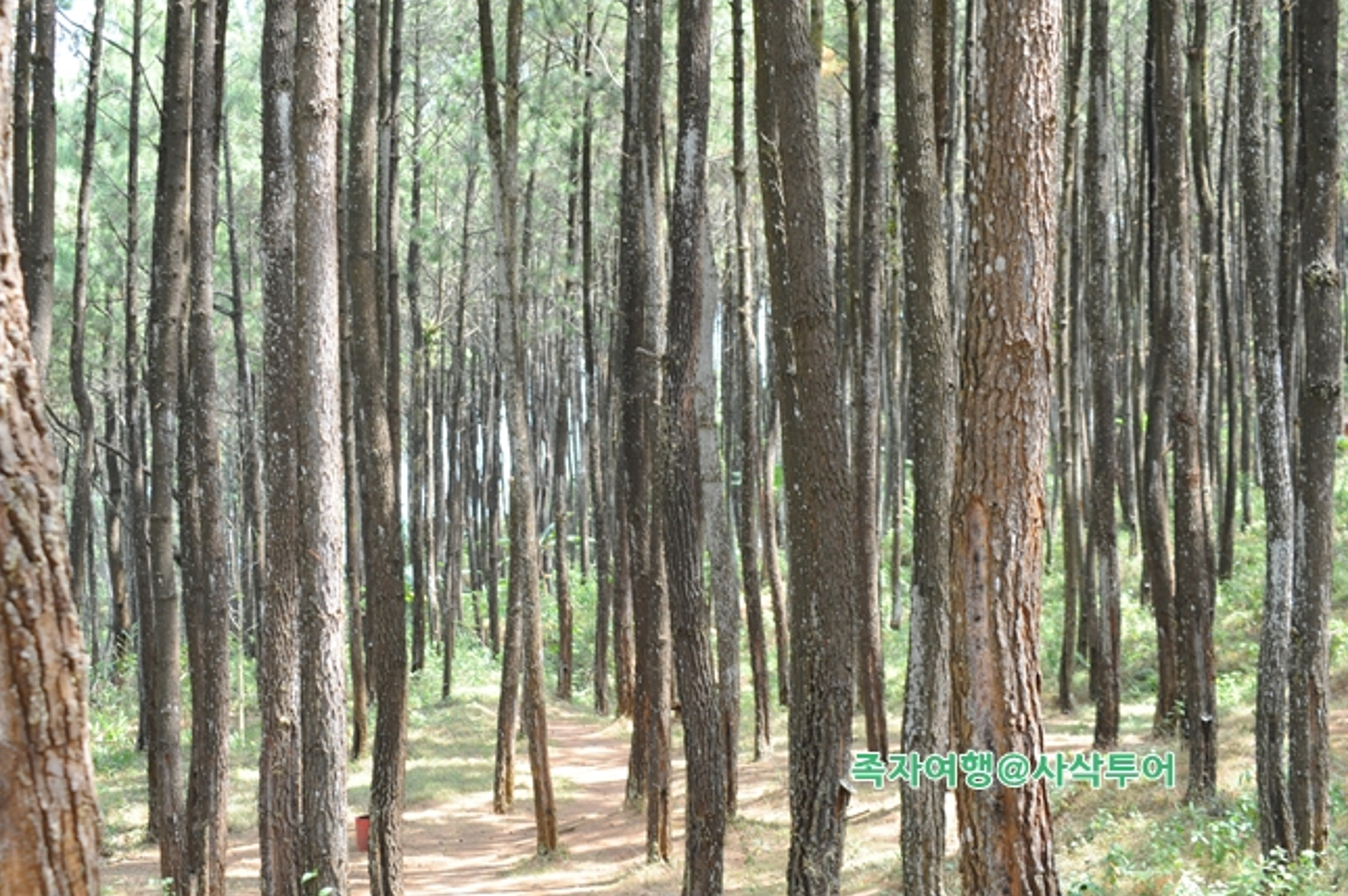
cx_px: 619
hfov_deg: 26.7
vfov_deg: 17.9
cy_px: 480
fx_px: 2844
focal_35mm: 76
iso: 2000
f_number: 8
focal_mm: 70
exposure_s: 1/250
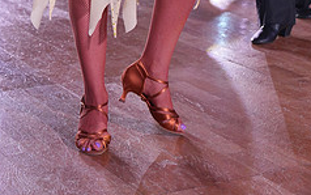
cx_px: 202
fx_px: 1009
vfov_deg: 10.4
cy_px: -157
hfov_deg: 17.5
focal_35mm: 119
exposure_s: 1/500
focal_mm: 48
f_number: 4
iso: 1600
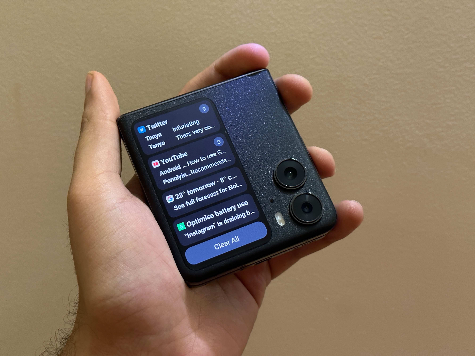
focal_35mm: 48
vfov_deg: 30.3
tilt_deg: -19.3
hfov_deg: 39.7
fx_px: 659
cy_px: 178
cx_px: 238
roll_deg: -1.2
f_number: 1.78
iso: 500
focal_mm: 6.86
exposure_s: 1/40
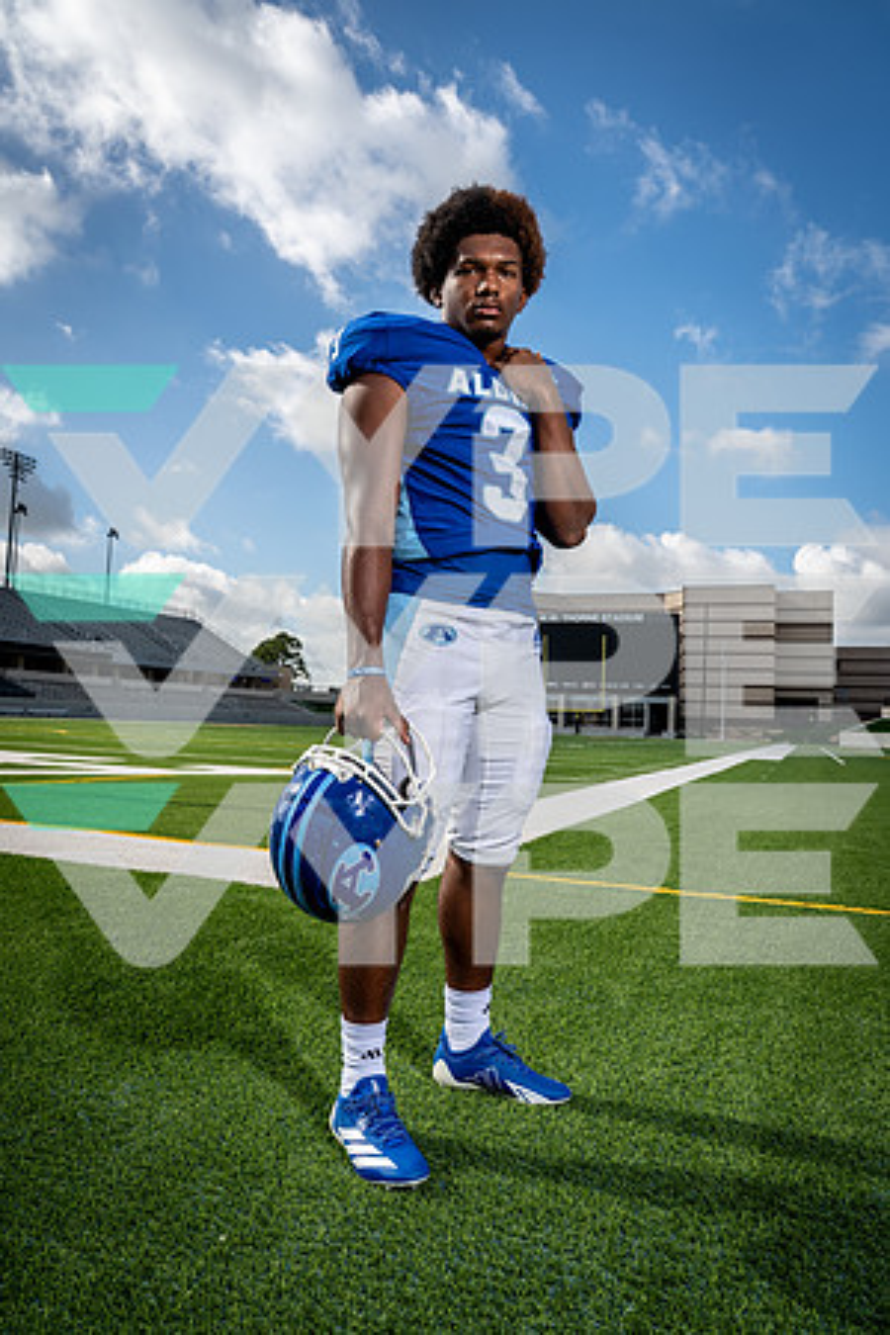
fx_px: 964
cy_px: 668
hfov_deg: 49.6
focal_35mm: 26
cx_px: 445
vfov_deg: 69.4
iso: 125
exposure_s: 1/250
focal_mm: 26
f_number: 8
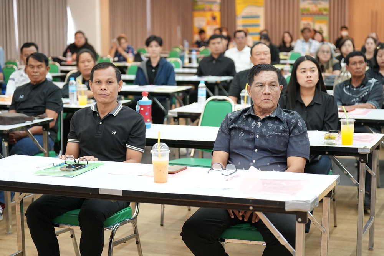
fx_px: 746
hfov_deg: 28.9
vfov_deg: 19.4
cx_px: 192
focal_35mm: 70
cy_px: 128
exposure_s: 1/250
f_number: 2.8
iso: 2500
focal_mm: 70
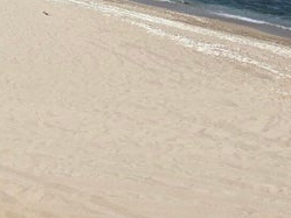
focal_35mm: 126
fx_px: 1060
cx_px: -65
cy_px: -300
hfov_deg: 15.1
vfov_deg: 10.3
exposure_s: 1/7944
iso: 50
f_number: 1.7
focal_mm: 6.3
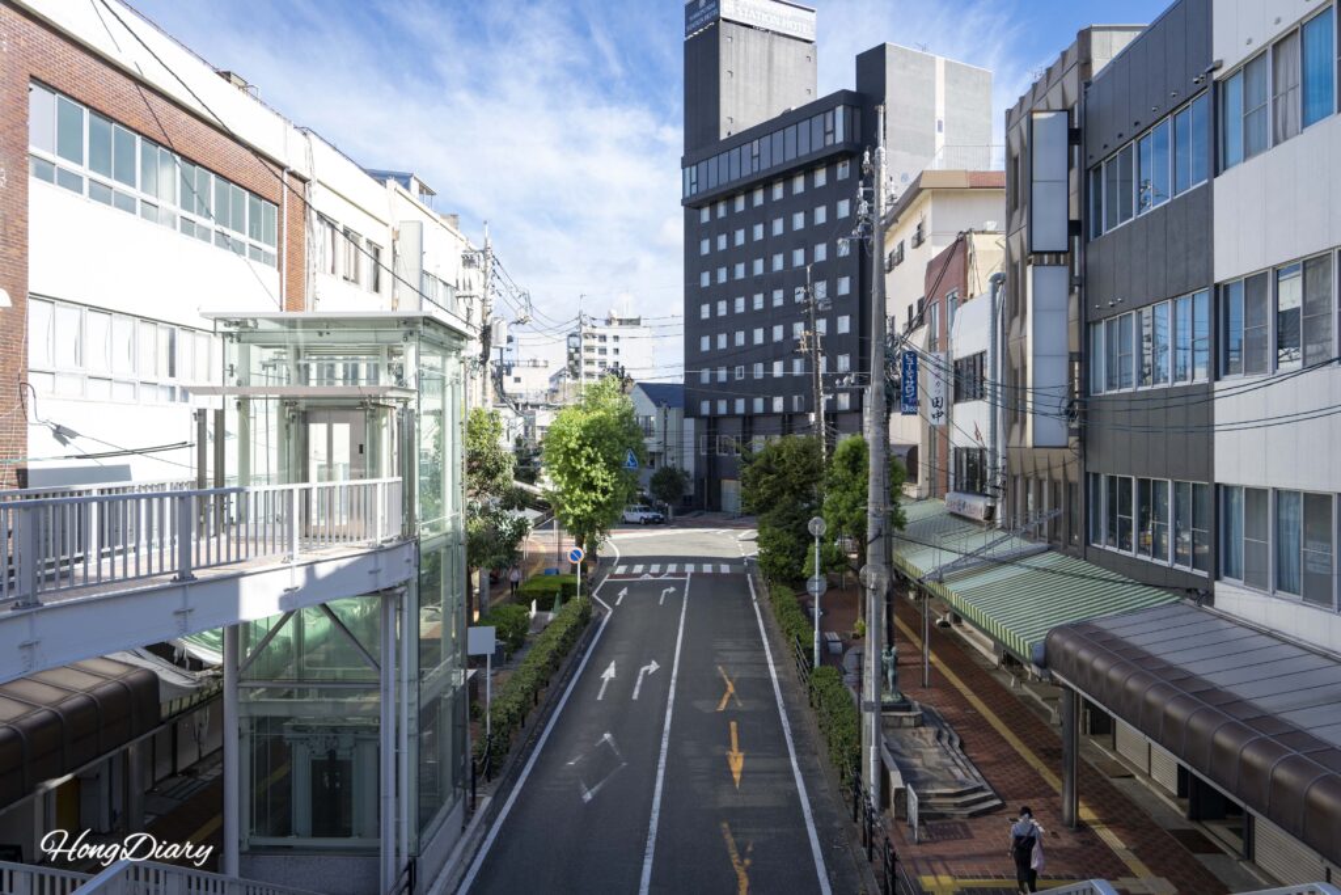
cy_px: 448
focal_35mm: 28
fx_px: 1043
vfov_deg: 46.4
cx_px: 670
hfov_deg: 65.5
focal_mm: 28
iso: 100
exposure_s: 1/160
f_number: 6.3
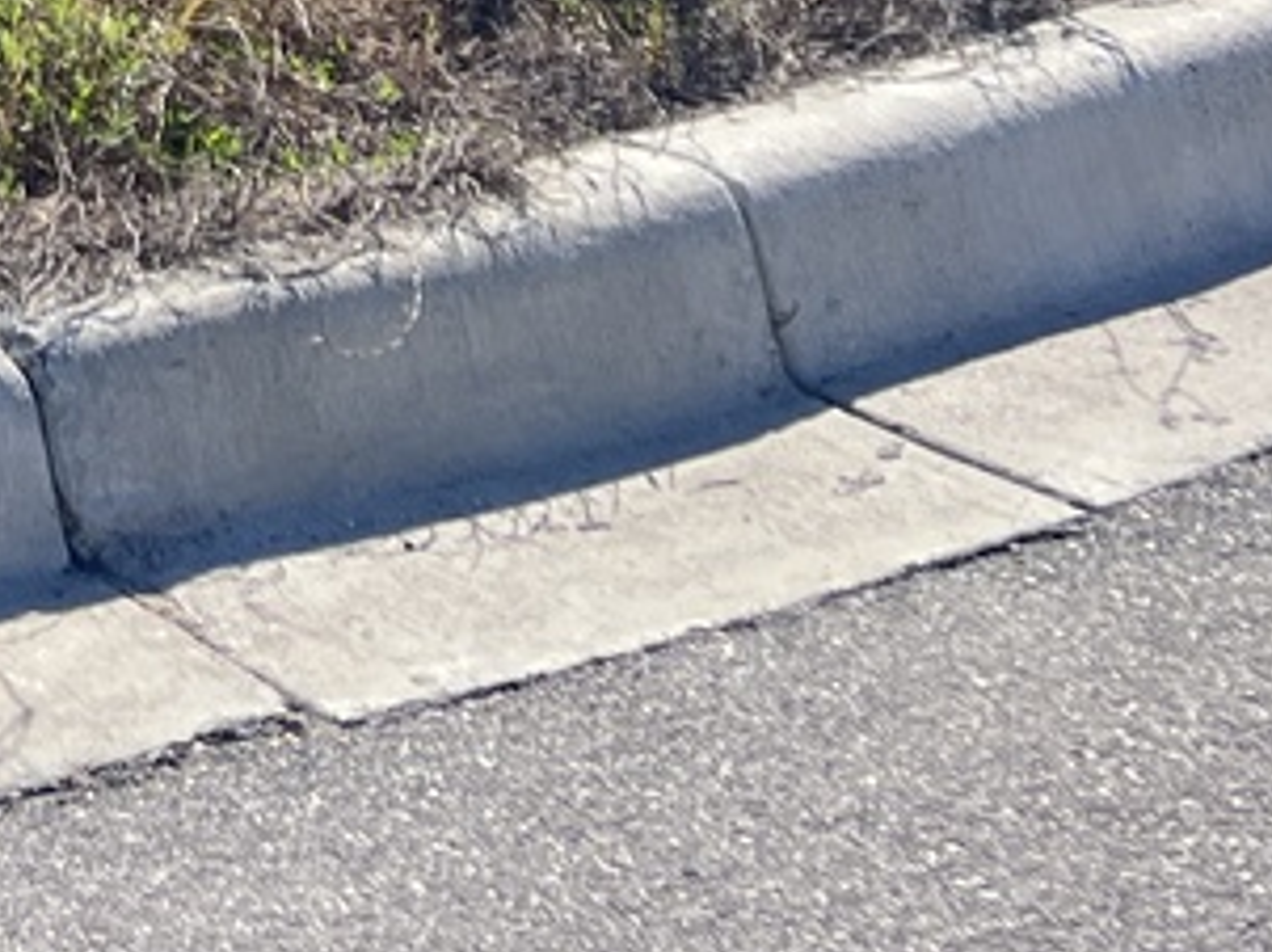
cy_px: -1209
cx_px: -324
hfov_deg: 15.2
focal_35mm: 124
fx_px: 4553
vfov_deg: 10.5
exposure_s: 1/1751
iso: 50
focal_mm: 5.7
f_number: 1.5
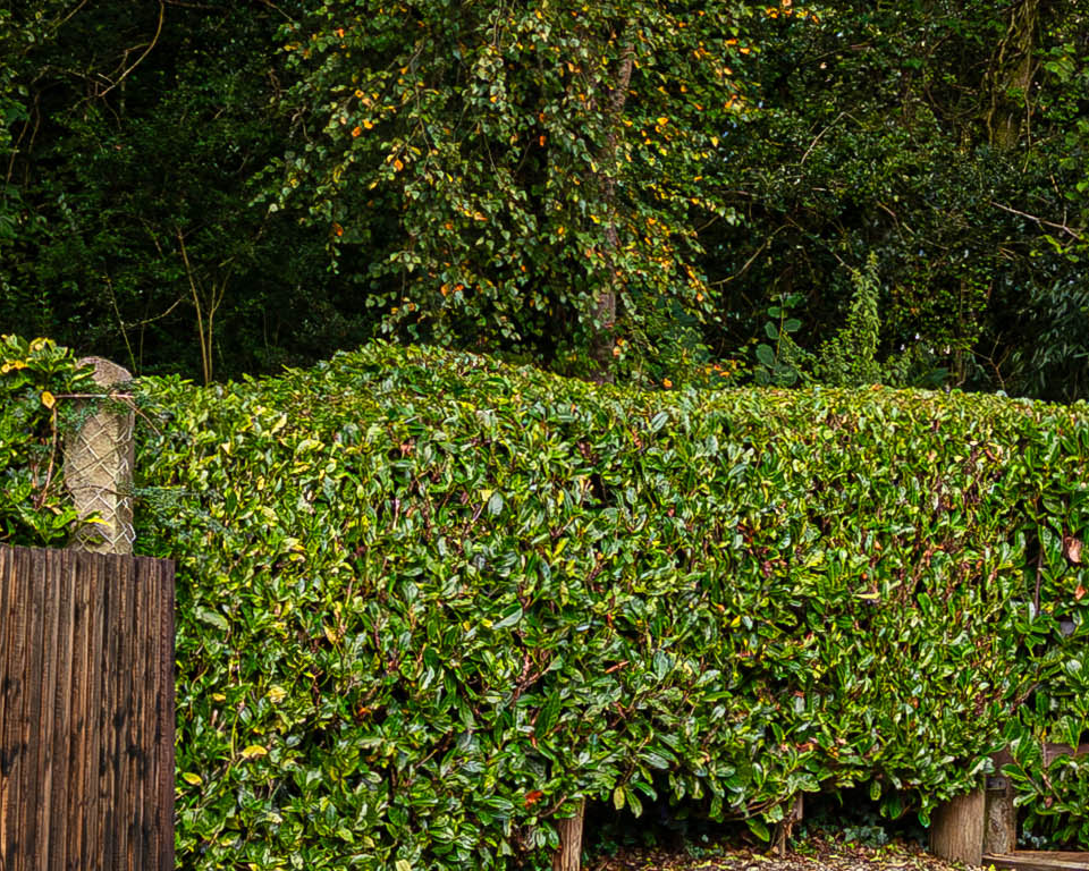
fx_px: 3062
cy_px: 763
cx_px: 813
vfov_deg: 16.0
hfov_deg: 20.0
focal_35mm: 95
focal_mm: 14
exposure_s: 1/100
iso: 100
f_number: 6.3
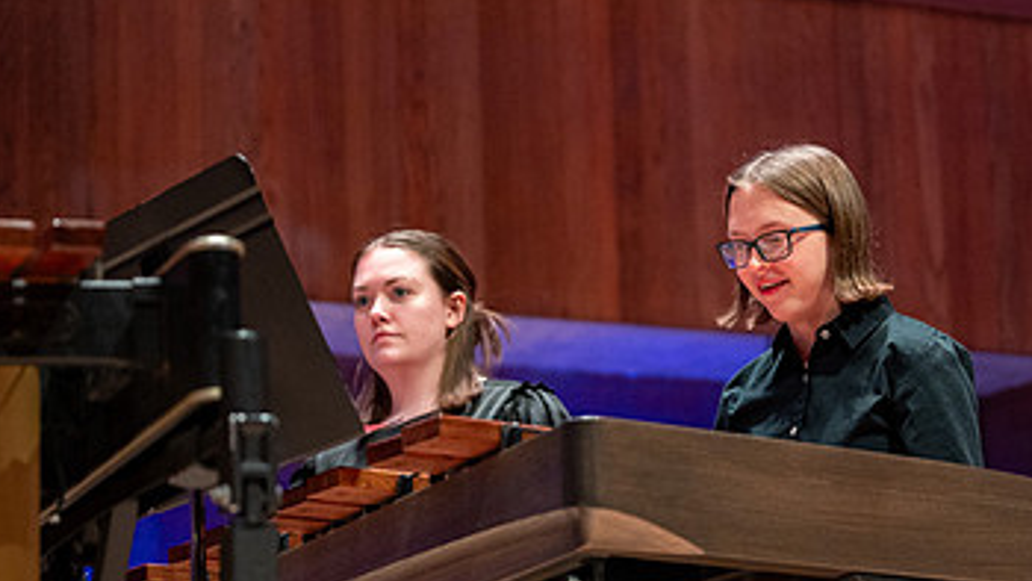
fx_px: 3859
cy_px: 298
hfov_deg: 15.2
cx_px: 686
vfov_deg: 8.6
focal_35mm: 141
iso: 2000
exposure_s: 1/320
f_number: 2.8
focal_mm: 70
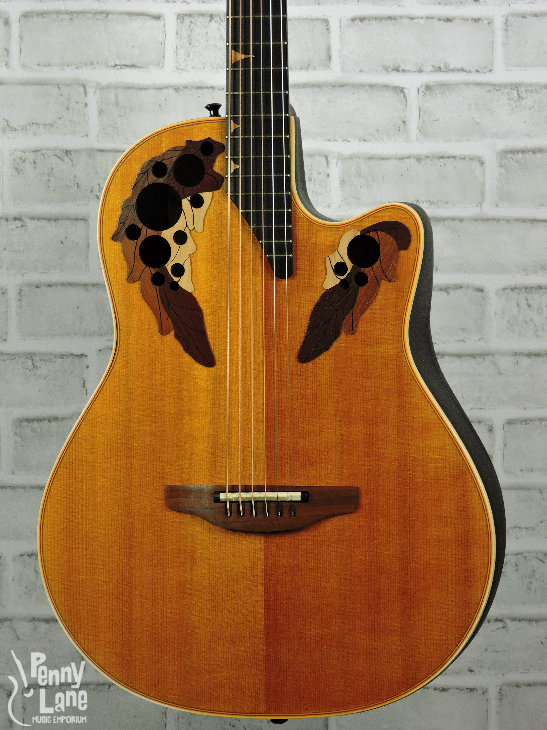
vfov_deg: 11.0
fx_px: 3792
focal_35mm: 180
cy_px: 365
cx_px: 274
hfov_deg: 8.2
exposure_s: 1/6
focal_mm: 32.2
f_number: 5.3
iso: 100
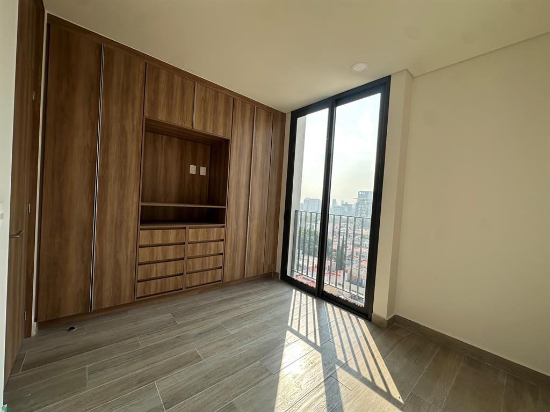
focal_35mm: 14
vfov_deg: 85.7
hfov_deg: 102.1
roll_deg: -3.7
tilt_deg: -1.2
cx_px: 275
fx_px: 222
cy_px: 206
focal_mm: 2.22
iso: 40
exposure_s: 1/924
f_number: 2.2
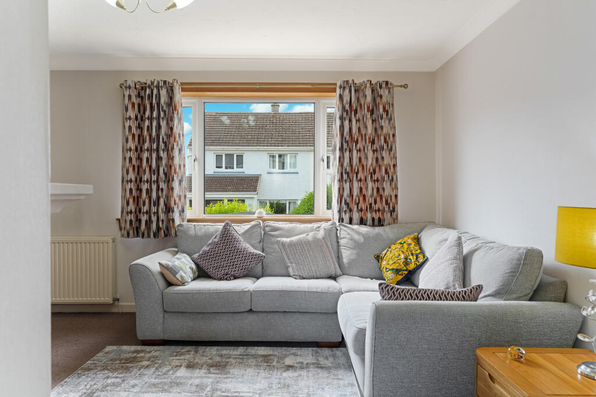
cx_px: 298
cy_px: 198
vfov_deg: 47.2
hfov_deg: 66.4
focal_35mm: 28
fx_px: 455
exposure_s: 1/6
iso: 400
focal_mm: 27.5
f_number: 8
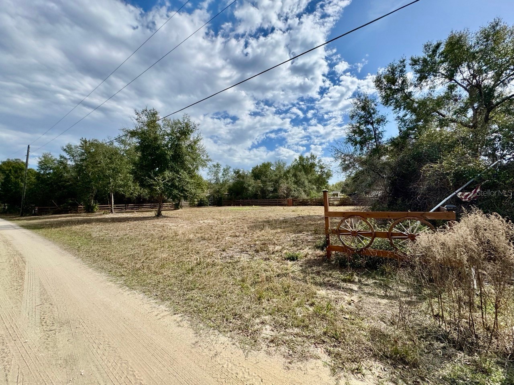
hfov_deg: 102.1
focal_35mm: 14
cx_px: 257
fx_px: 208
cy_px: 192
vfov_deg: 85.7
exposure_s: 1/2674
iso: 50
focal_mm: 2.22
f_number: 2.2
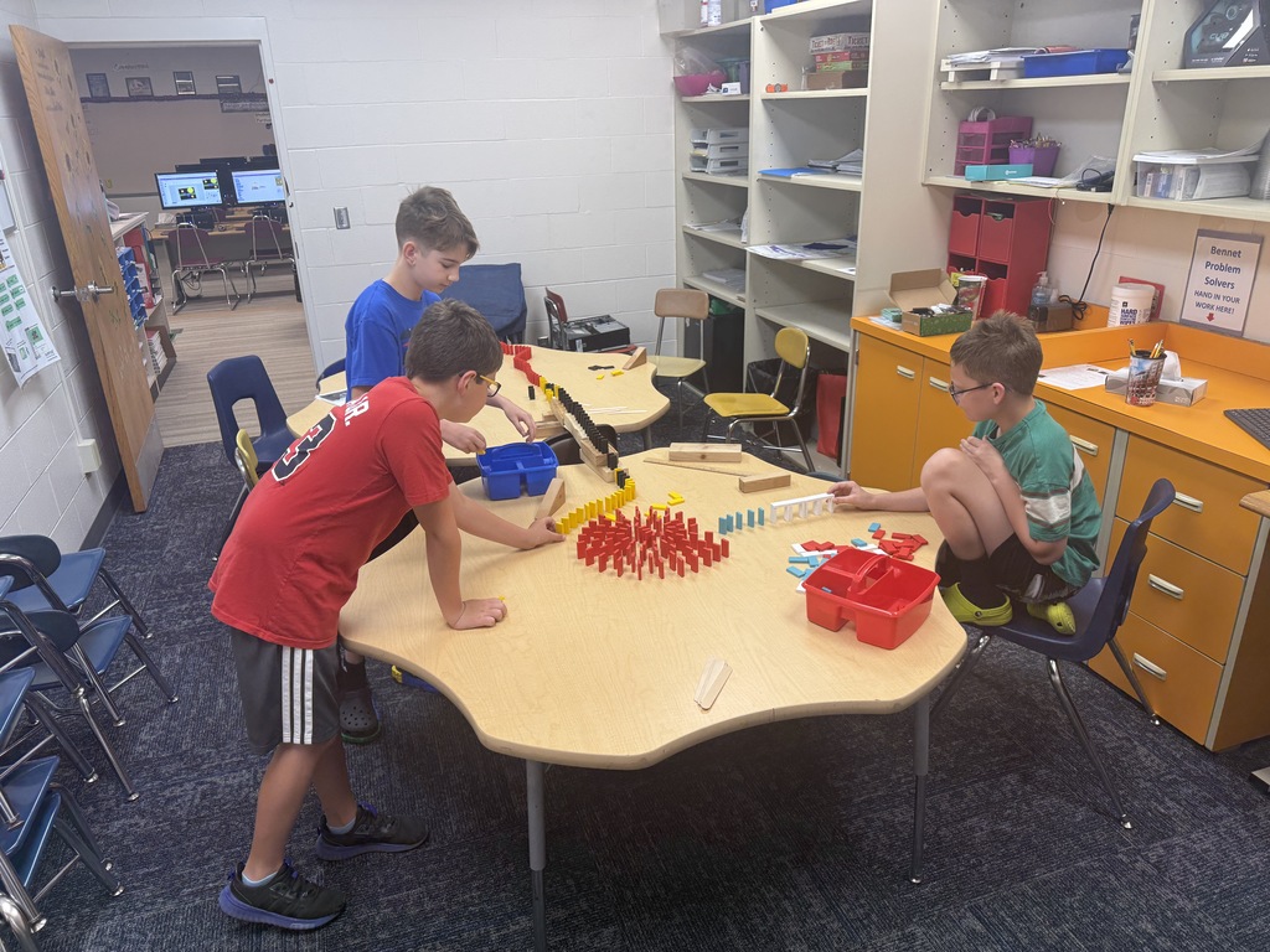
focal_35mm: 24
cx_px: 635
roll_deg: +2.3
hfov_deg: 71.6
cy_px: 476
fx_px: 881
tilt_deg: -21.4
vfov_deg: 56.8
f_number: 1.78
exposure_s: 1/120
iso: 125
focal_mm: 6.76
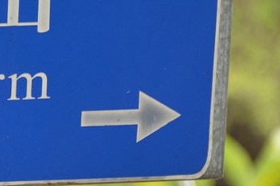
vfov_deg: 1.6
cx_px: -72
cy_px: 34
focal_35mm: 859
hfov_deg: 2.4
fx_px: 6666
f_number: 5.6
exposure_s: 1/250
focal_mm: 200
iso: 500
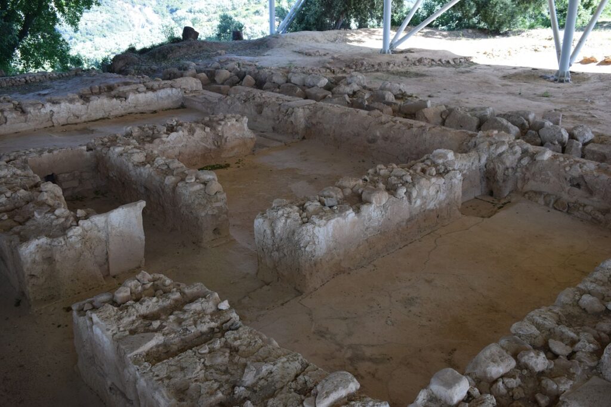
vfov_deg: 40.0
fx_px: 560
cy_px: 204
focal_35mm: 33
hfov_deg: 57.2
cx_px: 306
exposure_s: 1/125
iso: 400
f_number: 5.6
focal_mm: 22
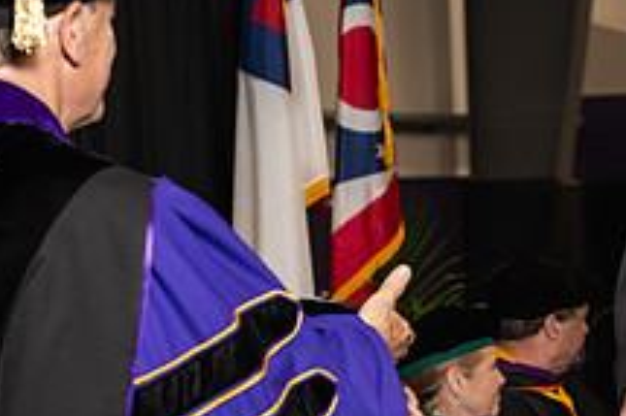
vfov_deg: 7.3
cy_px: 156
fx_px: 3284
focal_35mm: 189
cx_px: 544
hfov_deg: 10.8
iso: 2000
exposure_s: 1/125
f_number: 5
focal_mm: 70
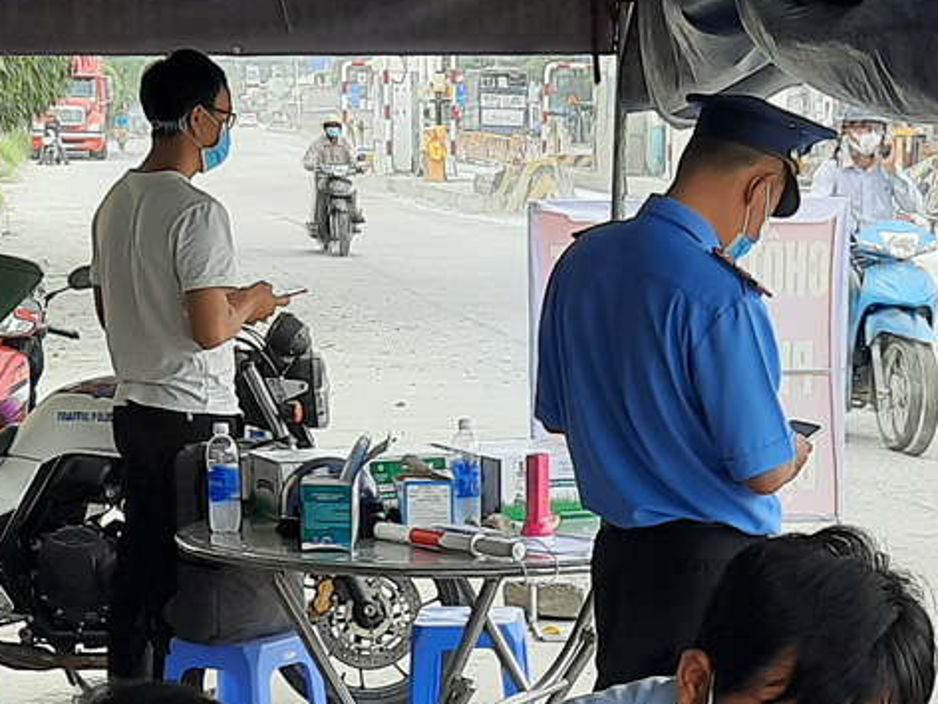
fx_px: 2872
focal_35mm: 106
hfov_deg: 18.5
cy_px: 953
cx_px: 558
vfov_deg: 13.4
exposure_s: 1/114
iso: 32
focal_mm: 4.6
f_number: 2
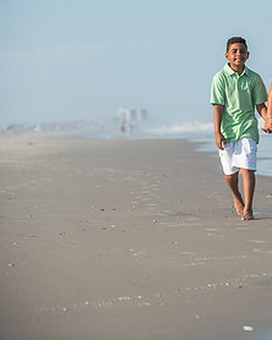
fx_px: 1874
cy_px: 113
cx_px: 320
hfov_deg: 8.2
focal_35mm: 186
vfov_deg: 10.4
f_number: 3.5
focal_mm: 95
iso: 250
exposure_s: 1/4000
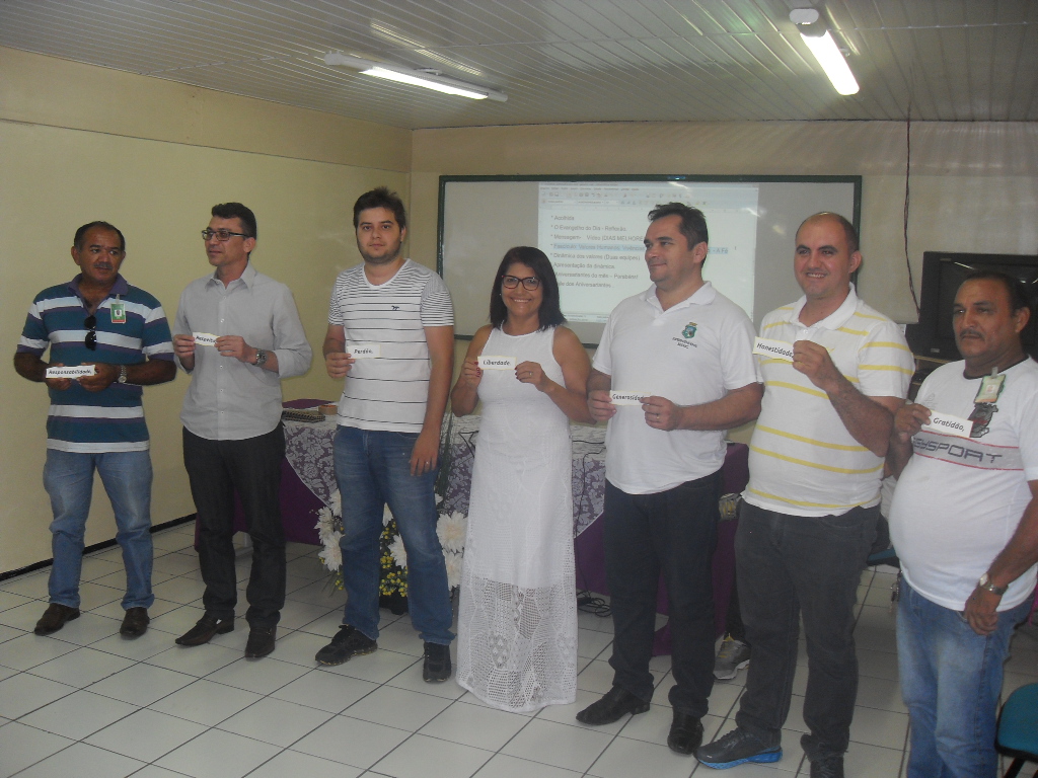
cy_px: 389
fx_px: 1020
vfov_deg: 41.8
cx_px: 519
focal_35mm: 34
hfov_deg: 54.0
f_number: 2.8
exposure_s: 1/45
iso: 120
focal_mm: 6.3
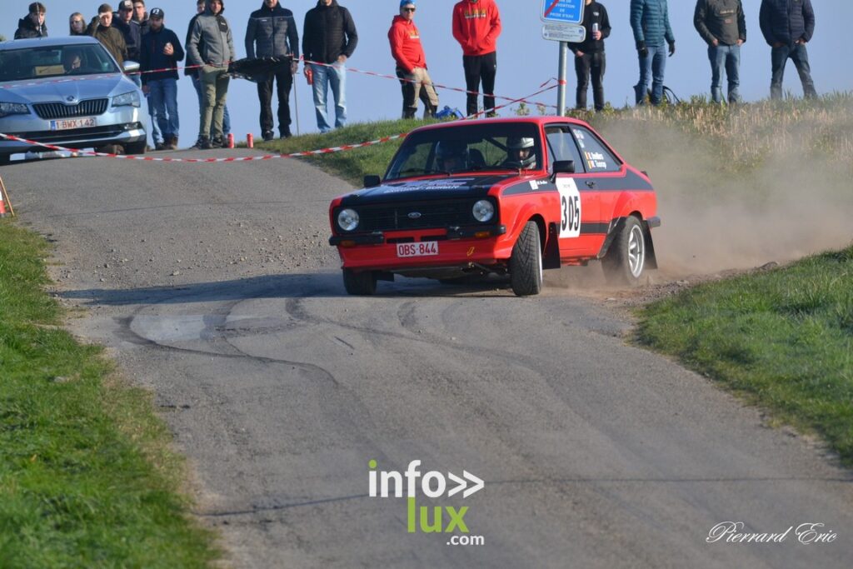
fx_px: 9597
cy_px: 284
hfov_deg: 5.1
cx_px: 426
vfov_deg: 3.4
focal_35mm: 405
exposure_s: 1/1250
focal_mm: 270
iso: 400
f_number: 5.6
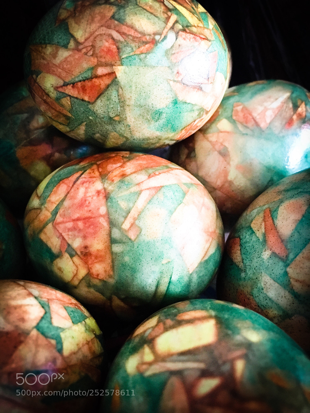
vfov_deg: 61.7
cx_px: 155
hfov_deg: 48.2
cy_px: 206
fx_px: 346
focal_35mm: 29
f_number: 2.2
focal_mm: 4.15
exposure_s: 1/17
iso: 320
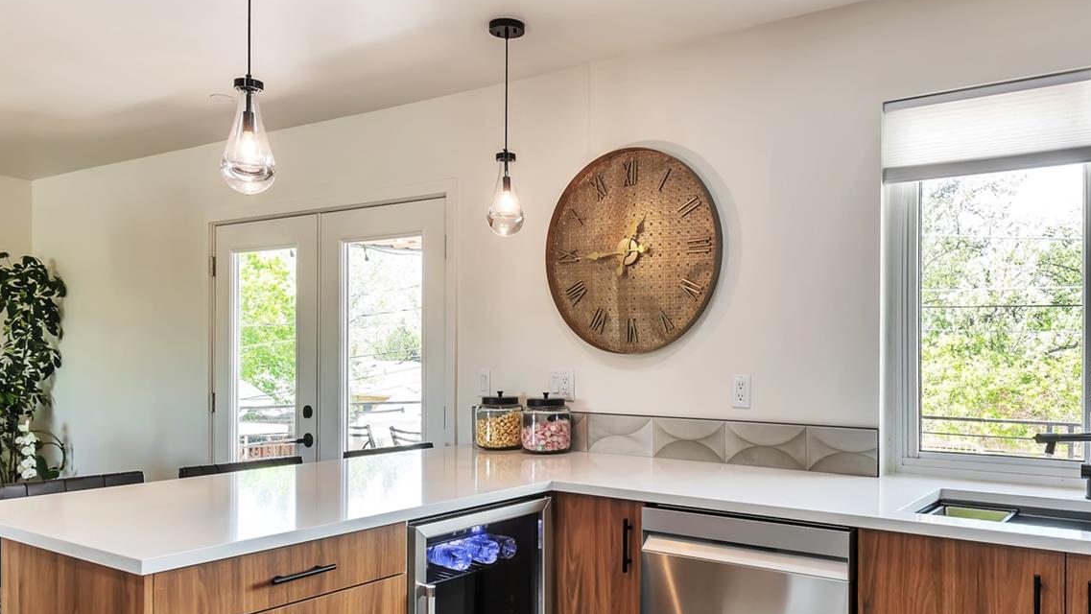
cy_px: 346
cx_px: 643
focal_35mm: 28
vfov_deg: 41.4
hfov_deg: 67.4
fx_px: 810
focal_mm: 13
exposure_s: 1/10
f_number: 9
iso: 100
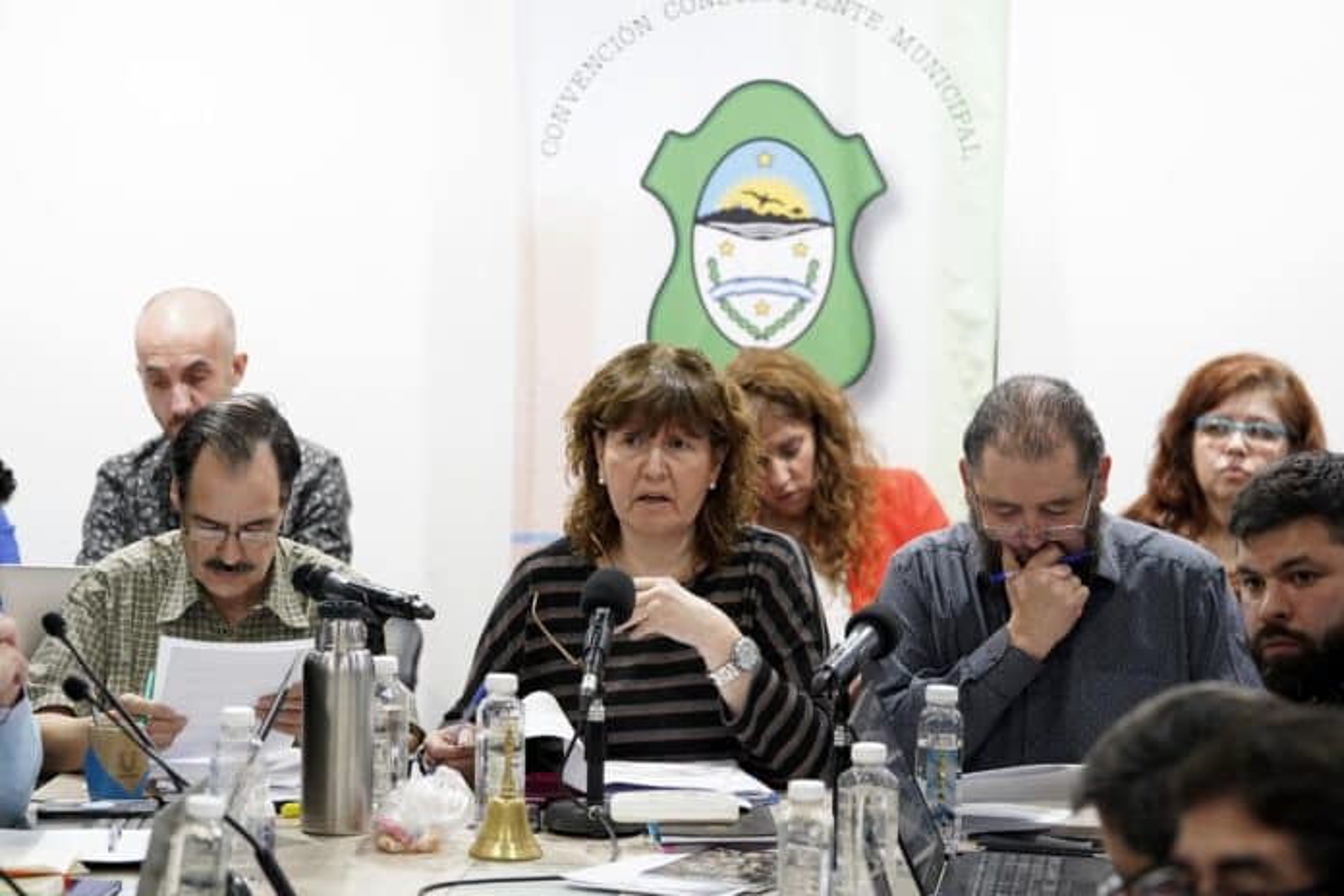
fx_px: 4965
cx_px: 672
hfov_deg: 15.4
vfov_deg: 10.3
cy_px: 448
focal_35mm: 133
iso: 2500
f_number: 4
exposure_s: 1/160
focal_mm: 133
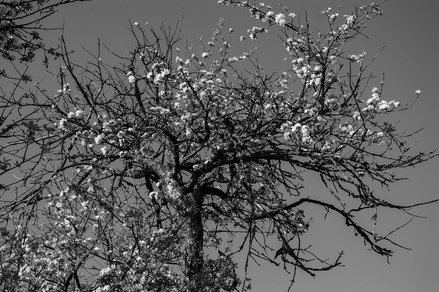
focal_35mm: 66
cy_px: 146
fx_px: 804
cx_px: 220
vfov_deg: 20.6
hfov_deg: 30.5
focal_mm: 44
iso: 800
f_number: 6.3
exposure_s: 1/2000
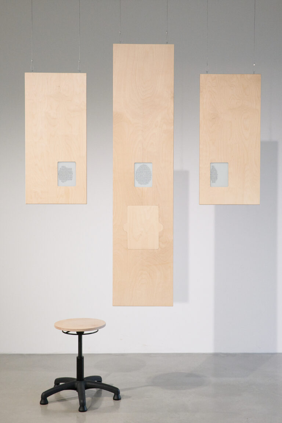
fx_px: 564
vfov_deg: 41.1
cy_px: 212
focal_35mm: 48
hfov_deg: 28.1
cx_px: 141
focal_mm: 32
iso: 1600
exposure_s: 1/480
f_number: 5.6
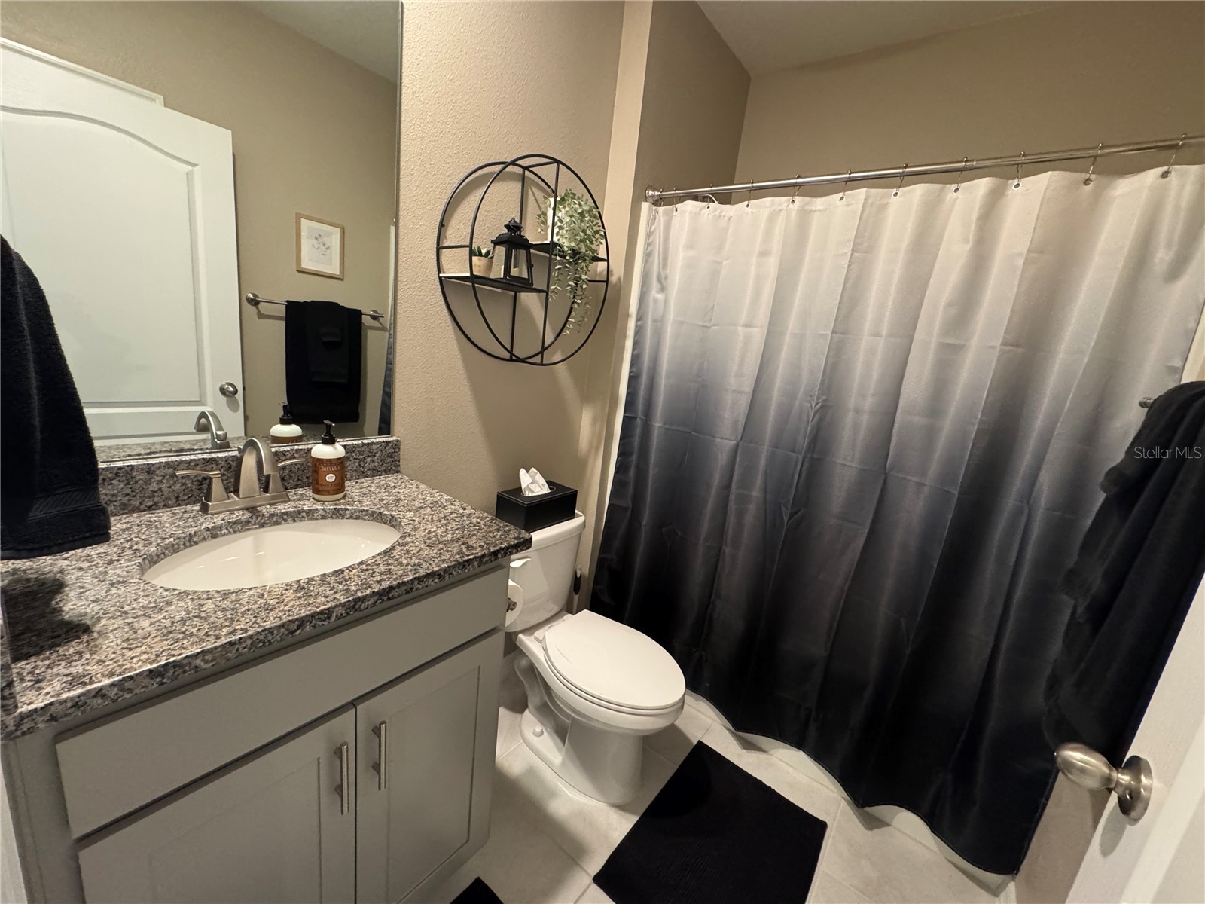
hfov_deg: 102.1
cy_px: 452
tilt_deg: -13.4
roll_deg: -6.4
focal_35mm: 14
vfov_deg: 85.7
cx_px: 602
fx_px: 487
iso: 640
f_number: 2.2
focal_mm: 2.22
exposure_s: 1/60
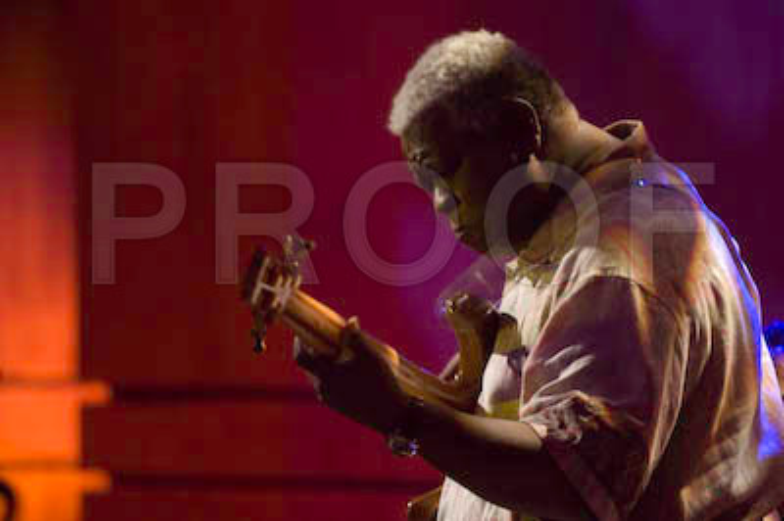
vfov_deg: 4.6
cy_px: 260
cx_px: 392
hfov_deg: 6.9
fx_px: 6528
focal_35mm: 300
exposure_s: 1/60
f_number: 2.8
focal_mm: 200
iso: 800
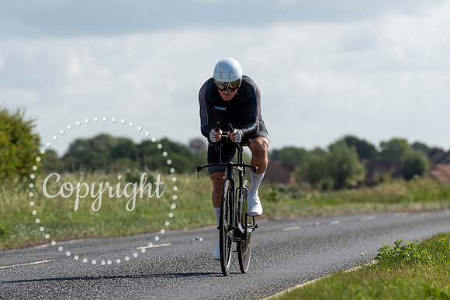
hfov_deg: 7.3
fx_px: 3522
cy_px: 177
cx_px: 218
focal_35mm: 282
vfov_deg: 4.9
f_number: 5
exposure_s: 1/1000
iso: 125
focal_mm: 191
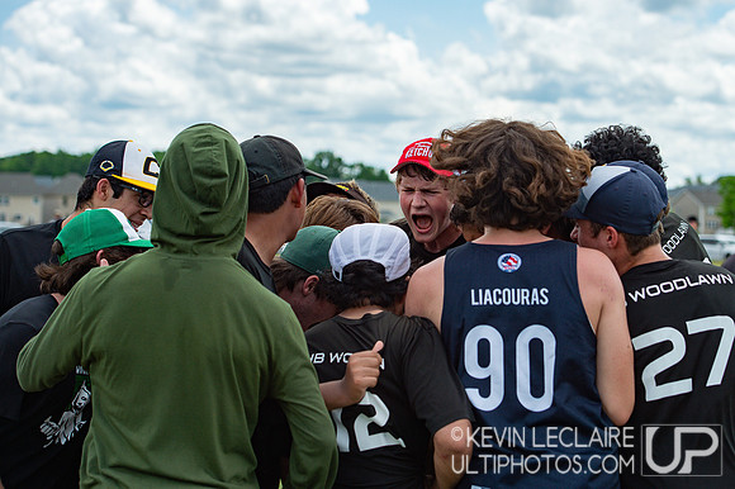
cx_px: 432
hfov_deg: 21.9
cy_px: 198
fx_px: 1896
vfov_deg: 14.7
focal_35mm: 93
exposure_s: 1/3200
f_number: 4
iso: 320
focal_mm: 78
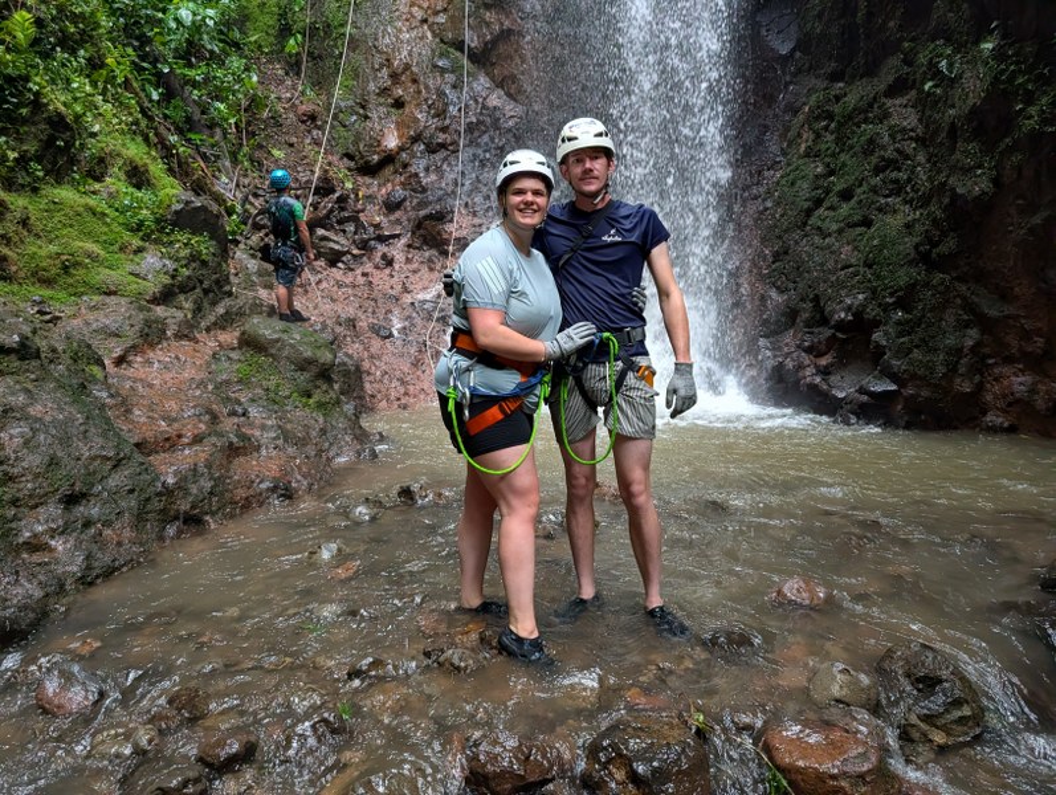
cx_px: 528
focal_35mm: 24
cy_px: 398
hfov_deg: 71.5
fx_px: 733
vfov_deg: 56.9
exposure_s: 1/354
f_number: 1.68
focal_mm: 6.9
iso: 871
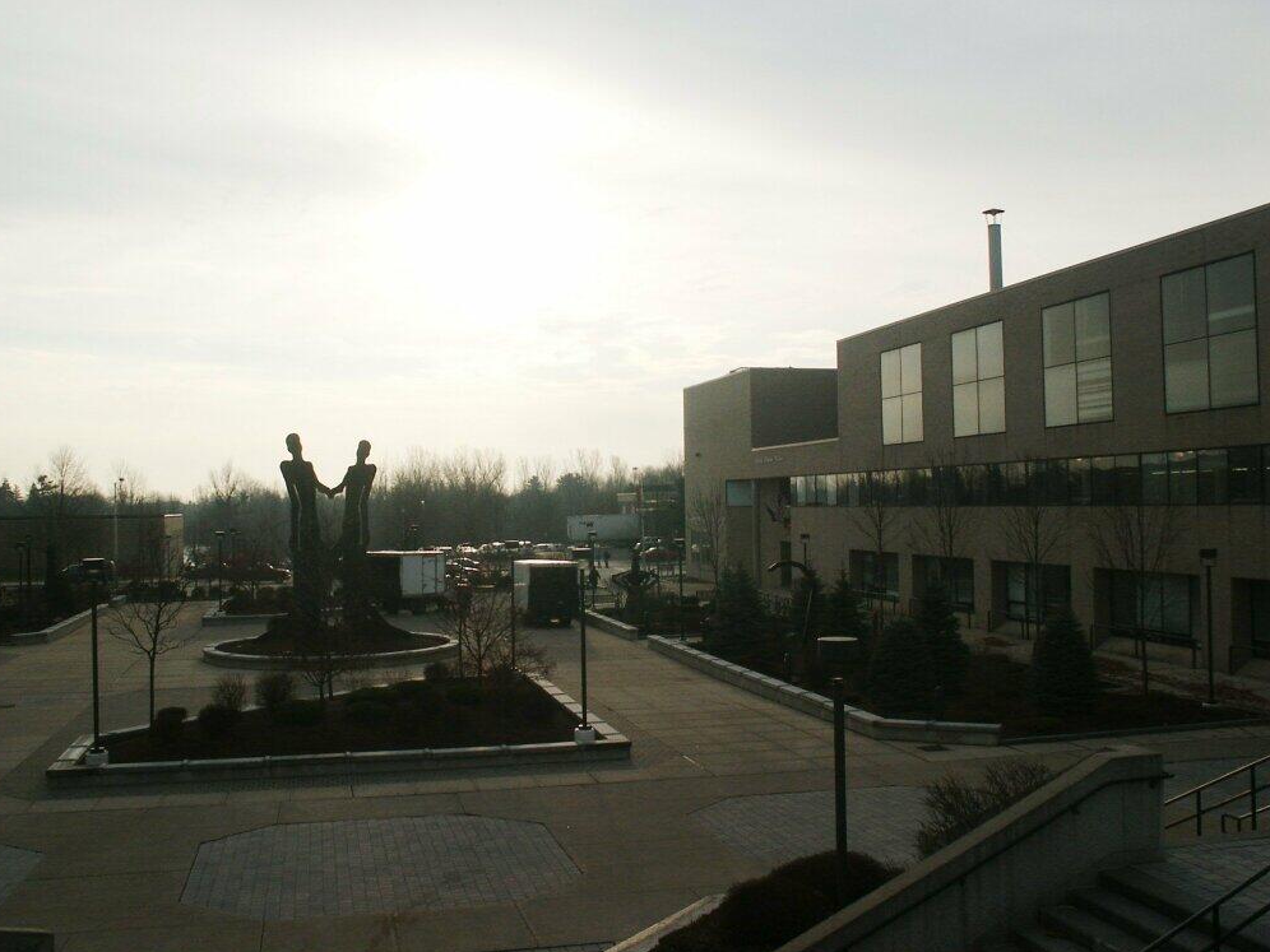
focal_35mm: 36
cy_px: 466
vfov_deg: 39.7
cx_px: 639
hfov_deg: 51.4
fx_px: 1321
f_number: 6.7
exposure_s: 1/350
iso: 64
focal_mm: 7.22
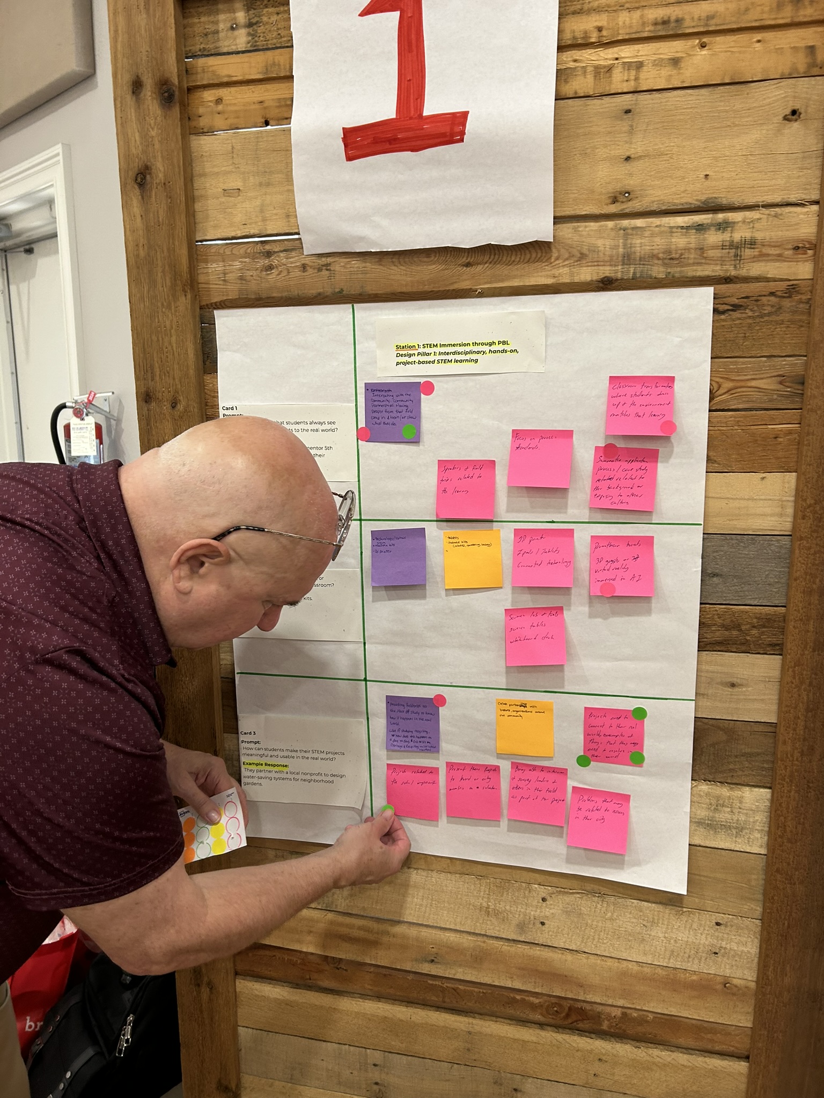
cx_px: 412
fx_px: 825
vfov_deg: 67.3
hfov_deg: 53.1
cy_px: 549
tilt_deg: -9.8
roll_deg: +2.0
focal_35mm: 26
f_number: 1.5
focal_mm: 5.7
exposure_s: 1/60
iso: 125
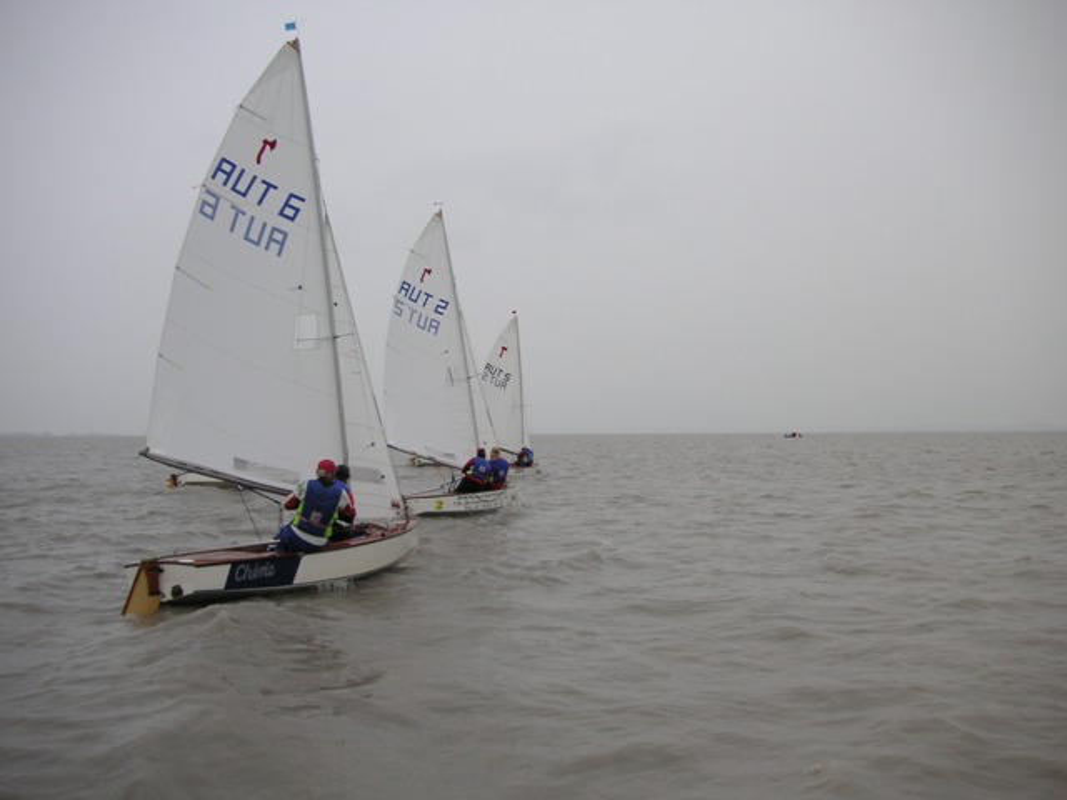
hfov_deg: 50.1
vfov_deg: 38.7
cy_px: 400
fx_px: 1140
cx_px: 534
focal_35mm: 37
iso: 50
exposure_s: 1/350
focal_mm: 6.1
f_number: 2.8
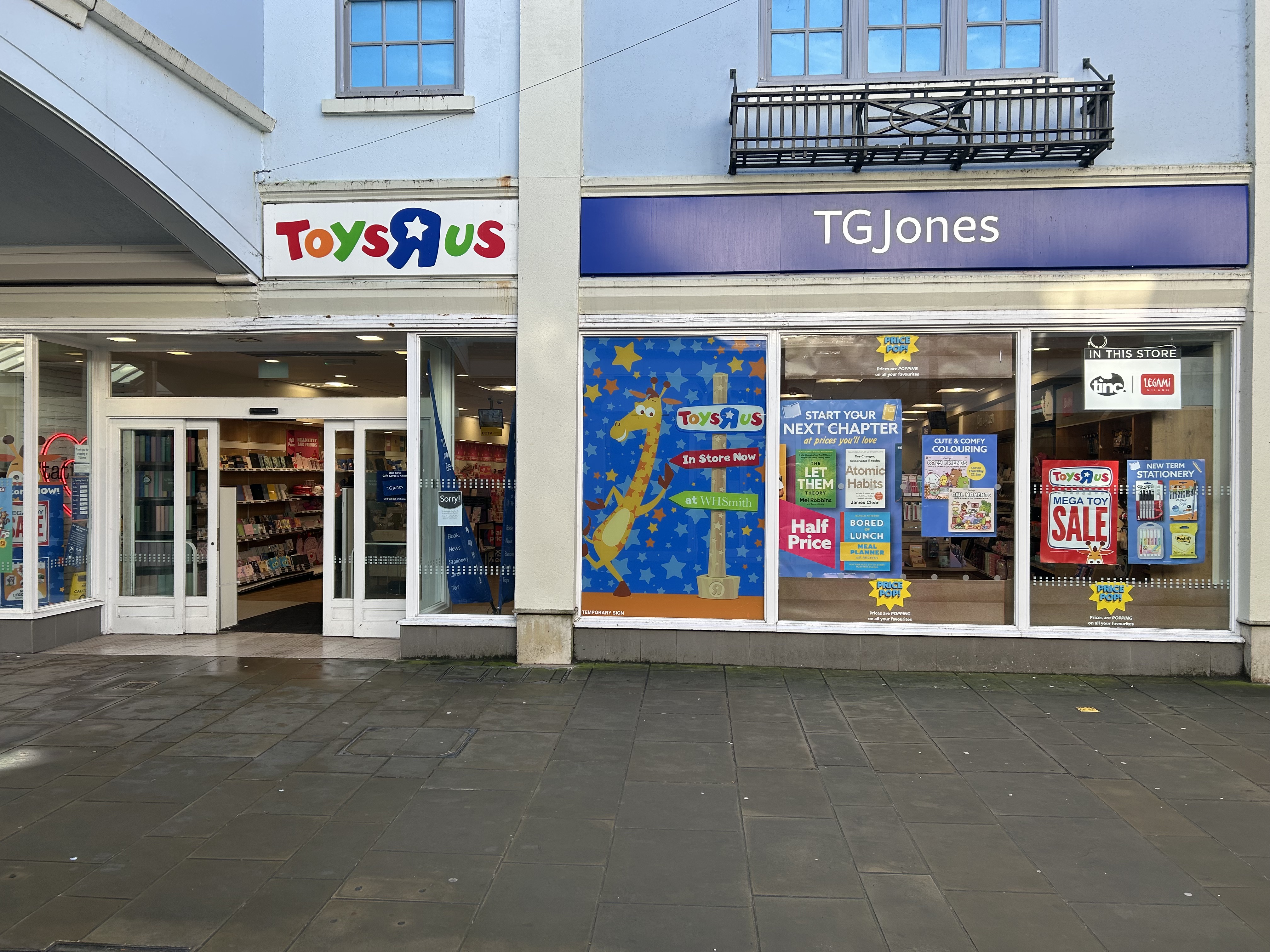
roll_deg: -0.7
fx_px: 954
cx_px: 635
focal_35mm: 26
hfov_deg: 67.3
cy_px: 476
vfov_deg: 53.1
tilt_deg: -0.9
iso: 50
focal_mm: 5.7
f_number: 1.5
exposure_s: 1/411
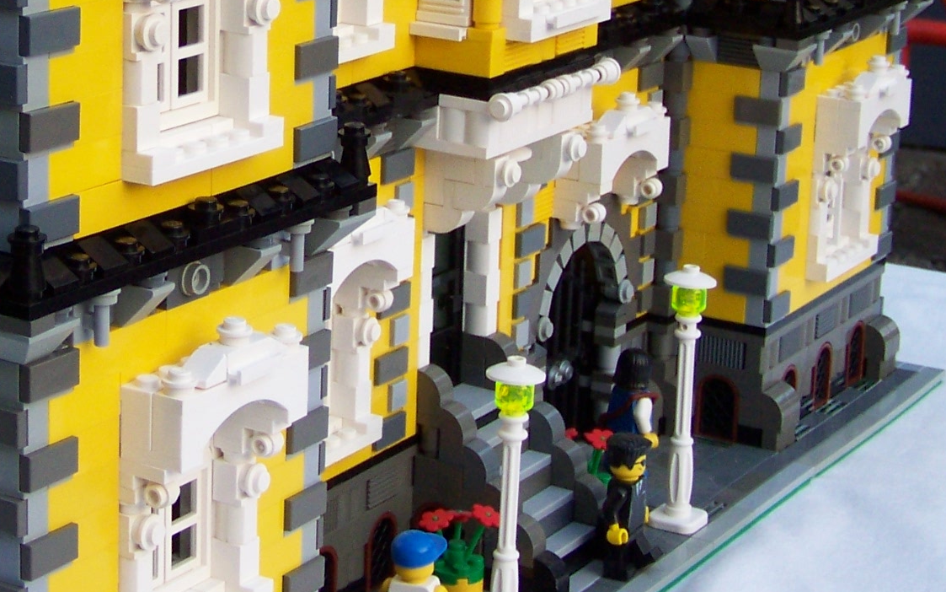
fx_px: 2398
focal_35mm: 93
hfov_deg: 22.1
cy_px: 26
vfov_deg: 13.9
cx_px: 230
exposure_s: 1/60
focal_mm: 6.3
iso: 100
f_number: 2.8
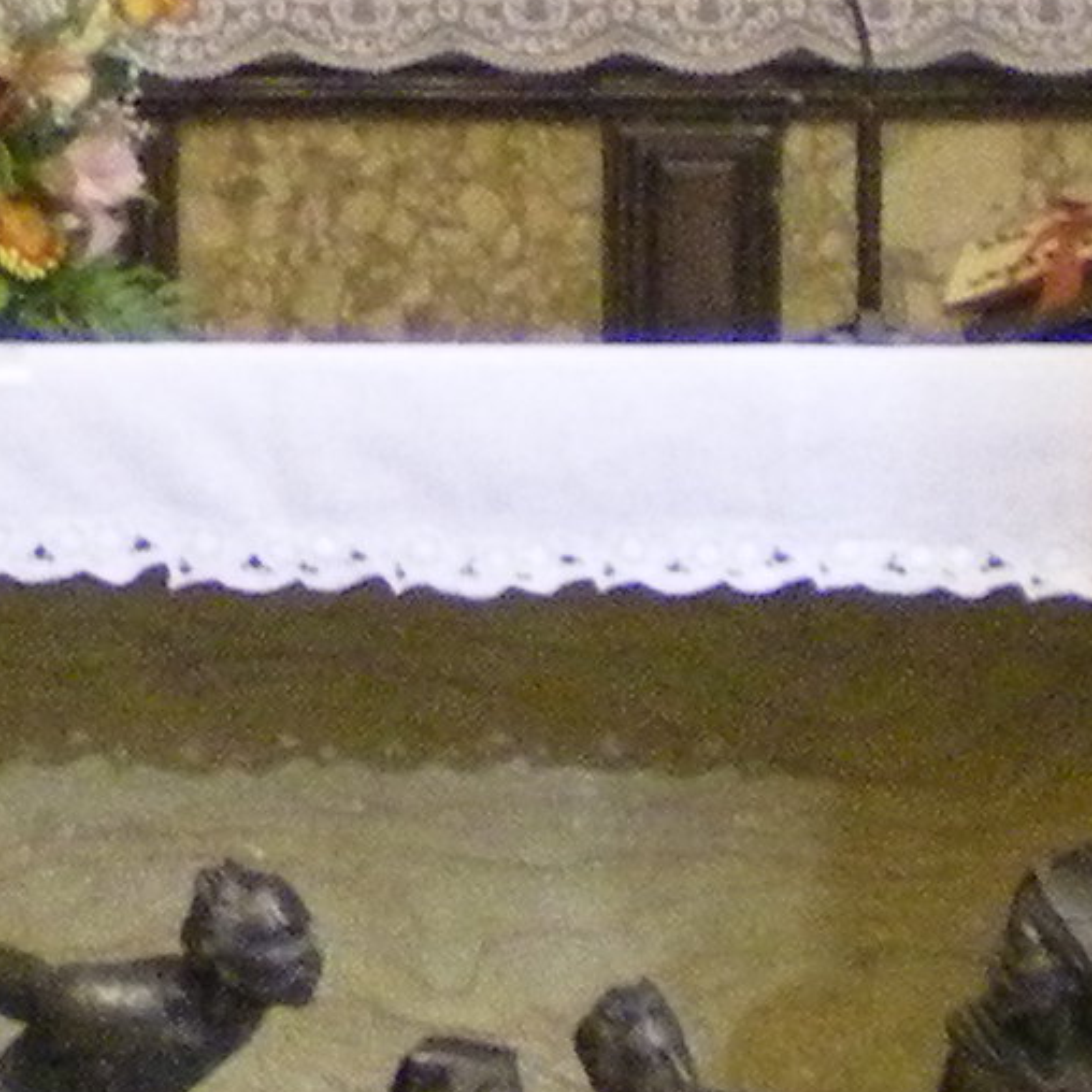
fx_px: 7709
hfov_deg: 8.0
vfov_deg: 8.1
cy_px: 297
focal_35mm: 216
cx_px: -267
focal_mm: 6.3
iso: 451
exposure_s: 1/8
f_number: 3.1
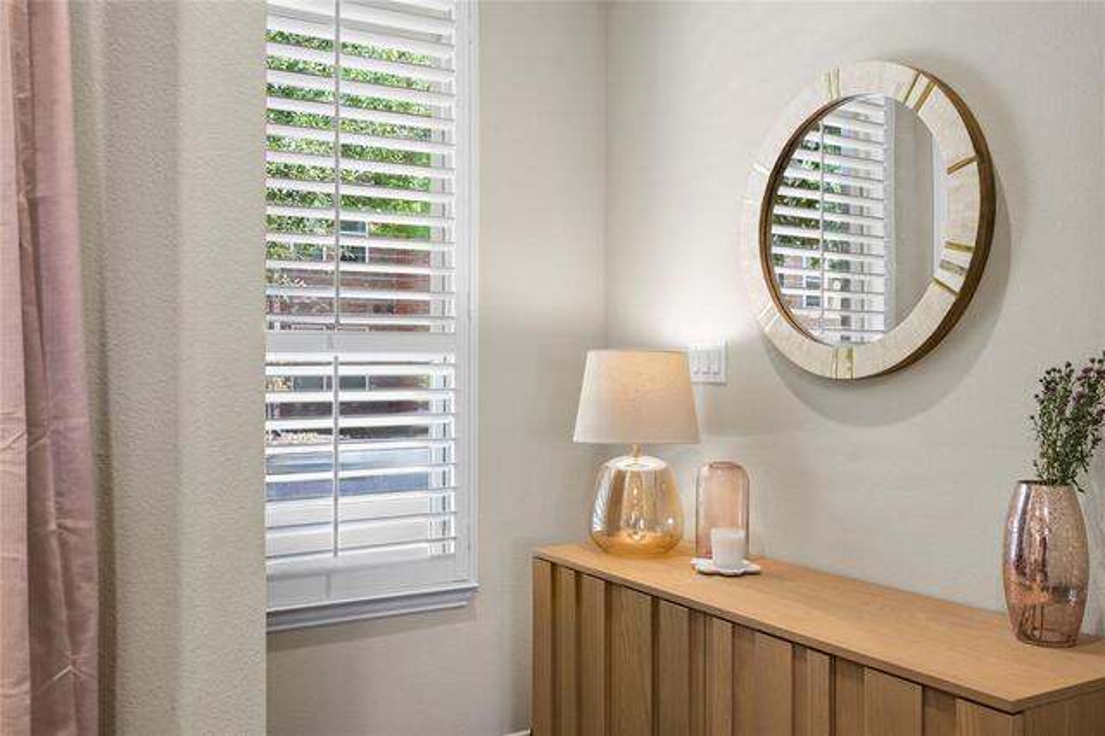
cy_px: 368
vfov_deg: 43.6
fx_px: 920
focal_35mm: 30
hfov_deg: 62.0
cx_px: 552
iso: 1250
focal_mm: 30
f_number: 8
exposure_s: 1/8
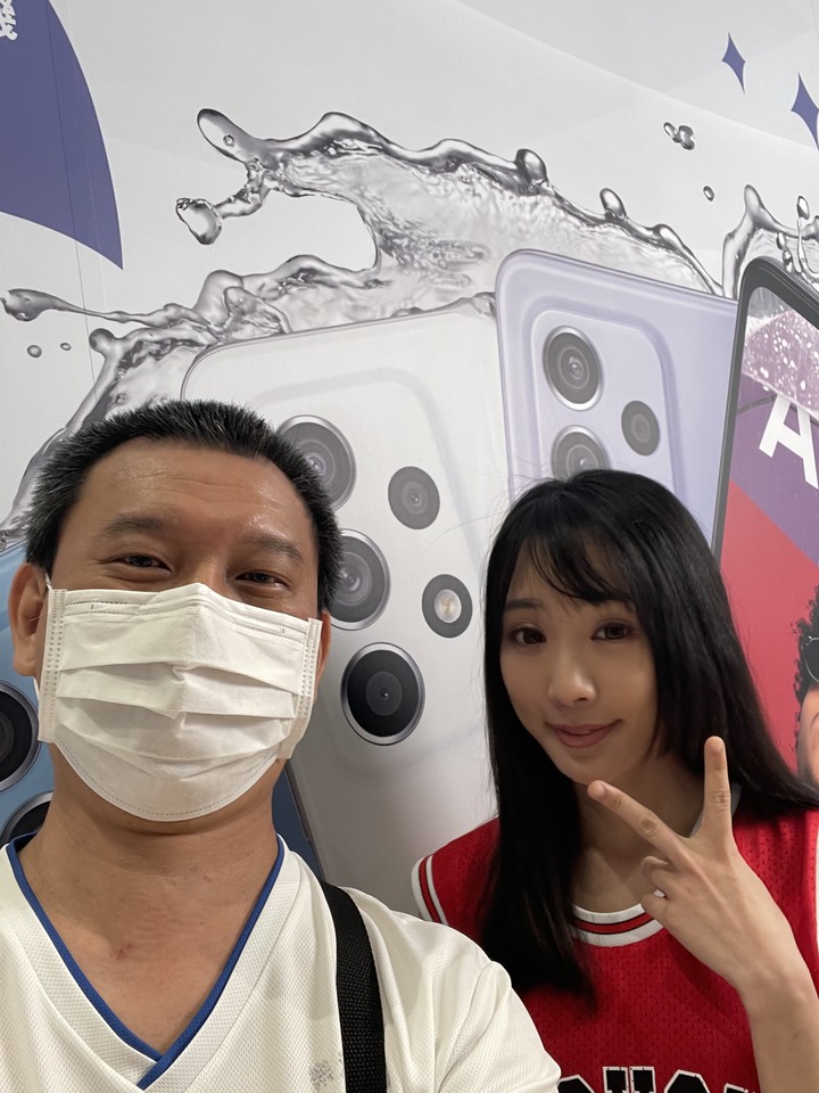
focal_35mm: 30
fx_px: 946
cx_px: 410
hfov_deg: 46.8
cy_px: 546
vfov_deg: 60.0
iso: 100
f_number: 2.2
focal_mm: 2.71
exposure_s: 1/60
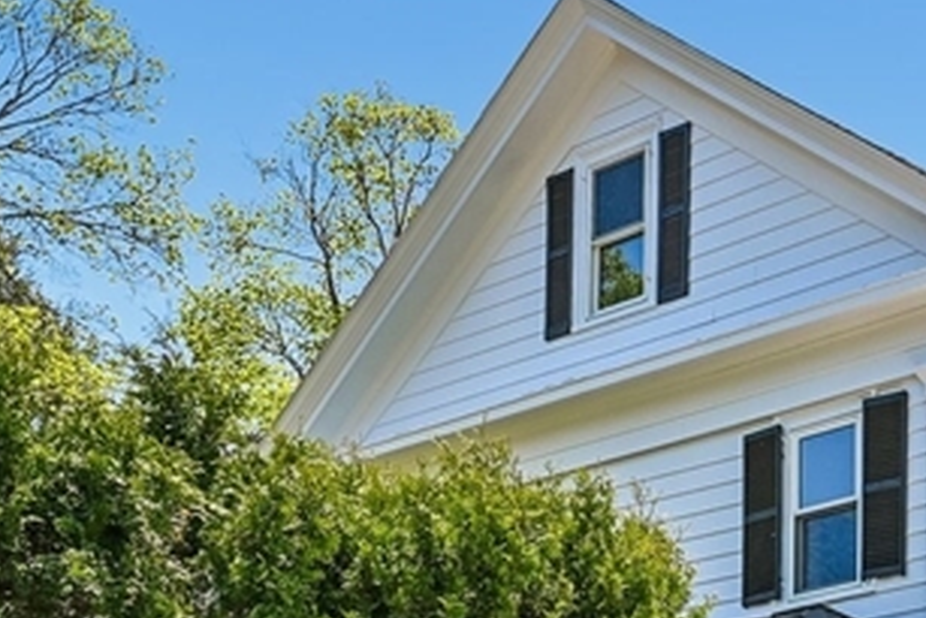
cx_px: 1122
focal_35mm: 70
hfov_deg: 25.7
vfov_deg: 17.7
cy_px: 888
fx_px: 1801
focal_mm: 21
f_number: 8
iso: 400
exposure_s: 1/500
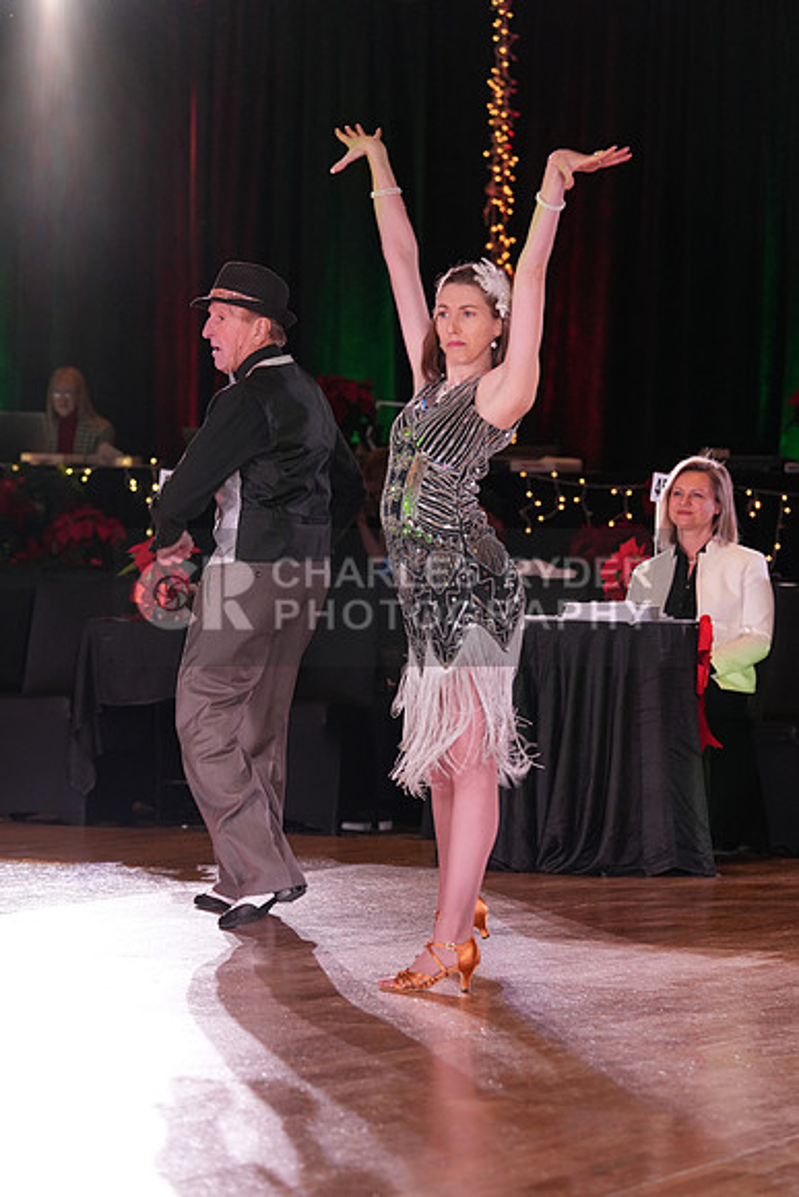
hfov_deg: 9.3
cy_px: 598
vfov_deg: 13.9
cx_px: 400
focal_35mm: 148
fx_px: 4924
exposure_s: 1/200
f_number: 5
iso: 2000
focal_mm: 148
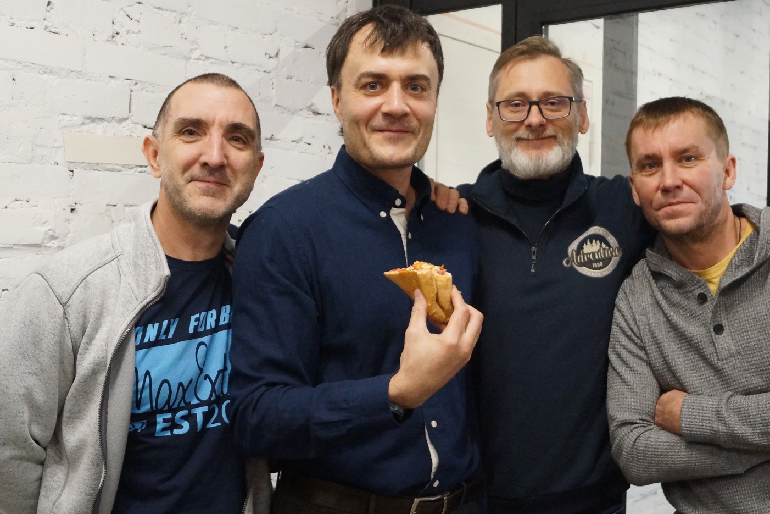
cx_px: 442
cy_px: 294
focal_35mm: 46
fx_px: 984
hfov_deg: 42.6
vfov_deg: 29.2
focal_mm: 18
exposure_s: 1/60
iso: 1250
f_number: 4
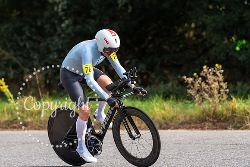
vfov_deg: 5.9
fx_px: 1610
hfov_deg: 8.9
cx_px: 105
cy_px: 70
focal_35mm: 232
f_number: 4
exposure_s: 1/1000
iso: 100
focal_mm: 200
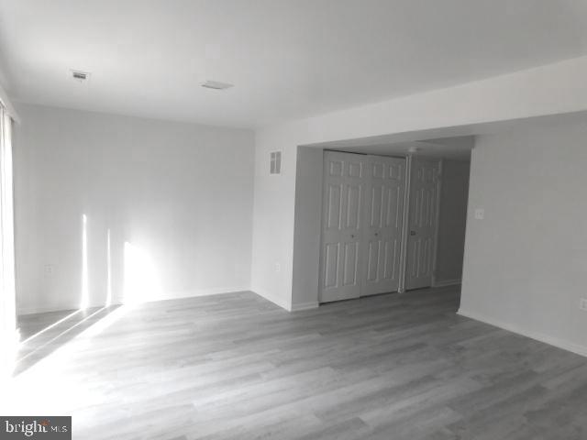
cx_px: 294
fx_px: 390
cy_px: 220
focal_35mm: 23
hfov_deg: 73.9
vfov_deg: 58.9
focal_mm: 4
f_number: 3
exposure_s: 1/30
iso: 280
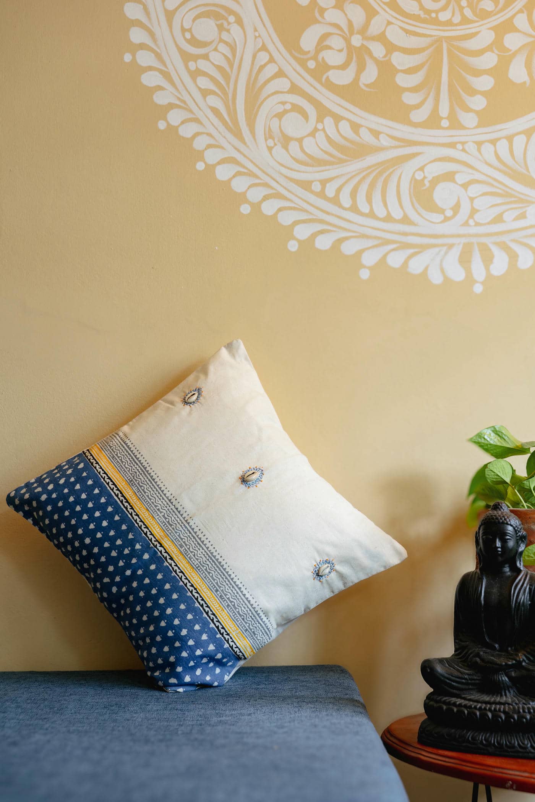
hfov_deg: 37.6
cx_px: 268
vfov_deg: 54.0
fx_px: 787
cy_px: 401
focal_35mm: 35
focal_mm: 35.3
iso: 500
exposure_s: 1/50
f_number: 4
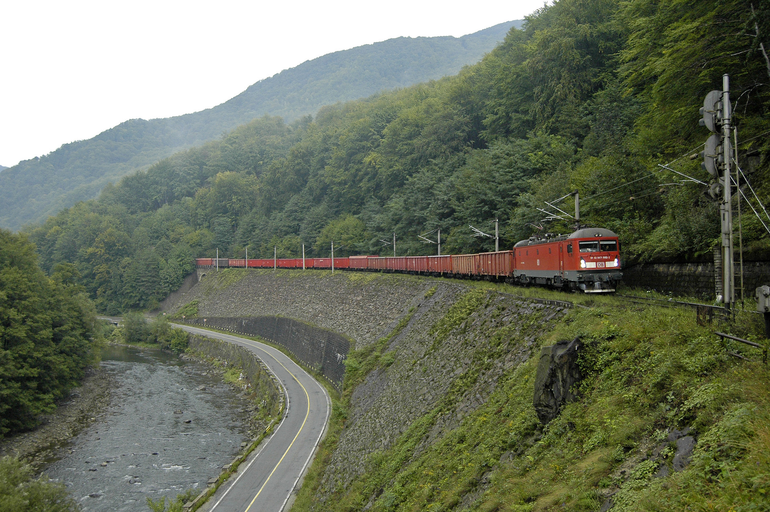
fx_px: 641
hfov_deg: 62.0
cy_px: 256
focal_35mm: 30
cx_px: 385
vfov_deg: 43.5
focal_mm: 20
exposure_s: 1/500
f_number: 5
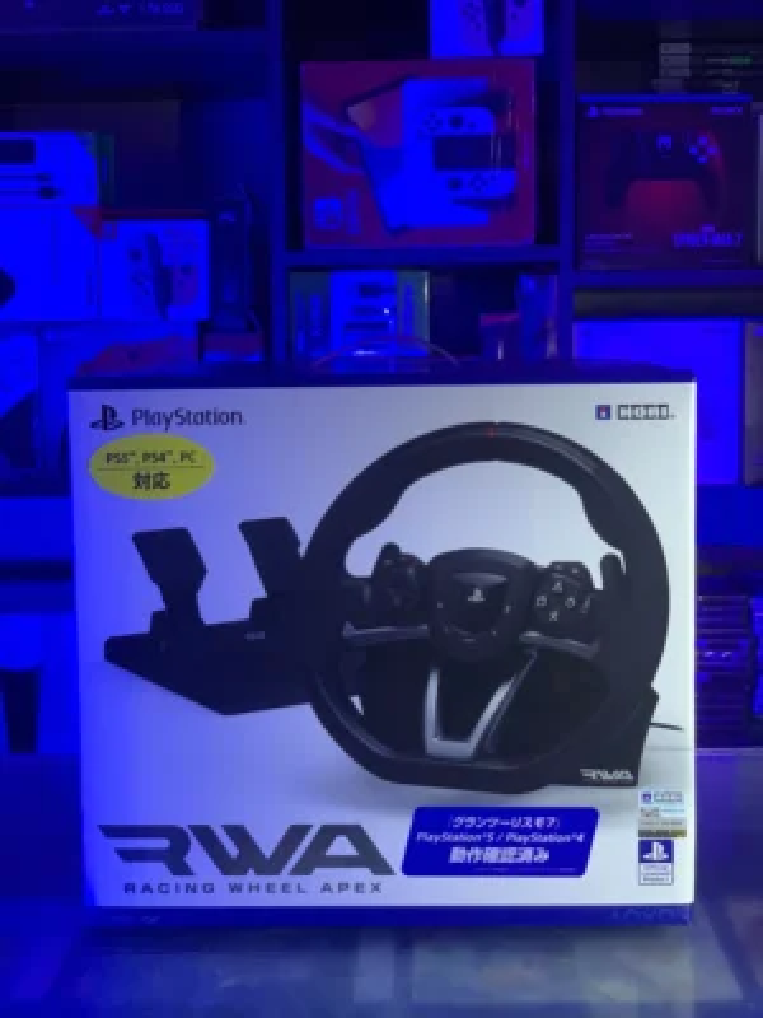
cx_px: 382
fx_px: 1528
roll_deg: +0.2
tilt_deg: -6.8
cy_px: 509
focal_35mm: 52
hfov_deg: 28.0
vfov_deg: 36.8
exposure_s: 1/33
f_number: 2.4
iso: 320
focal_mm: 6
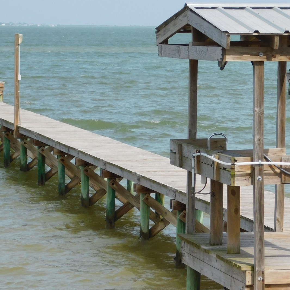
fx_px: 1848
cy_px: 143
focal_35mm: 195
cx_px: 248
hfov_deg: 8.9
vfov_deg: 9.0
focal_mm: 20.3
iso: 125
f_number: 4.8
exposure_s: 1/640
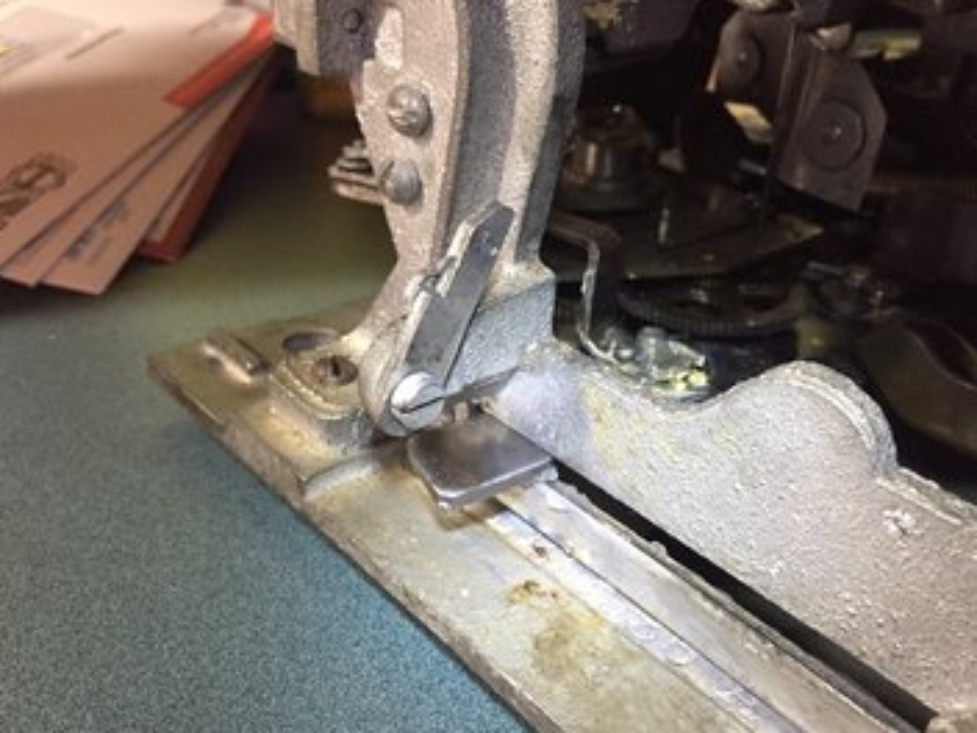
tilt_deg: -27.1
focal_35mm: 33
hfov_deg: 55.3
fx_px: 931
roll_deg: -2.4
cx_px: 536
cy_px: 355
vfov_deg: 42.9
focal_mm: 4.15
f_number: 2.2
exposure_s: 1/30
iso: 200
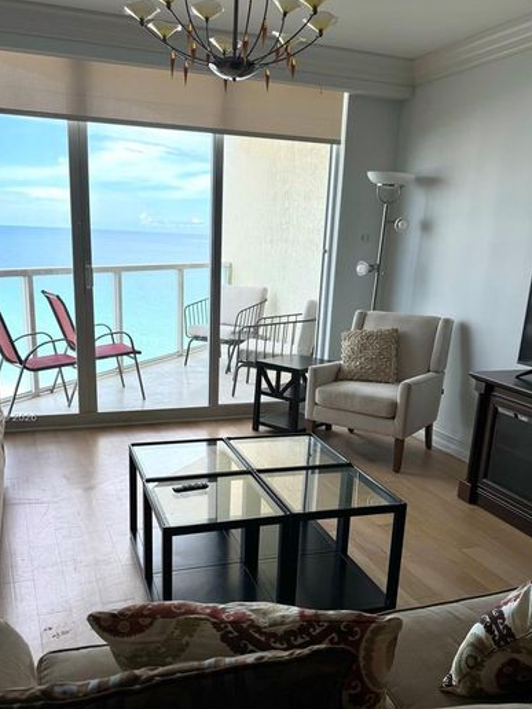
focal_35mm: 31
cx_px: 239
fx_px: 635
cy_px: 418
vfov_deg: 58.0
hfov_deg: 45.4
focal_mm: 6.76
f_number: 1.78
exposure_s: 1/474
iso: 80
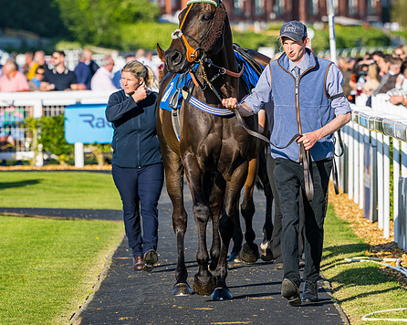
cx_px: 313
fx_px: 4922
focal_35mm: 409
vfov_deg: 3.8
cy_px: 149
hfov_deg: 4.7
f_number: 5
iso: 200
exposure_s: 1/1250
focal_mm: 200
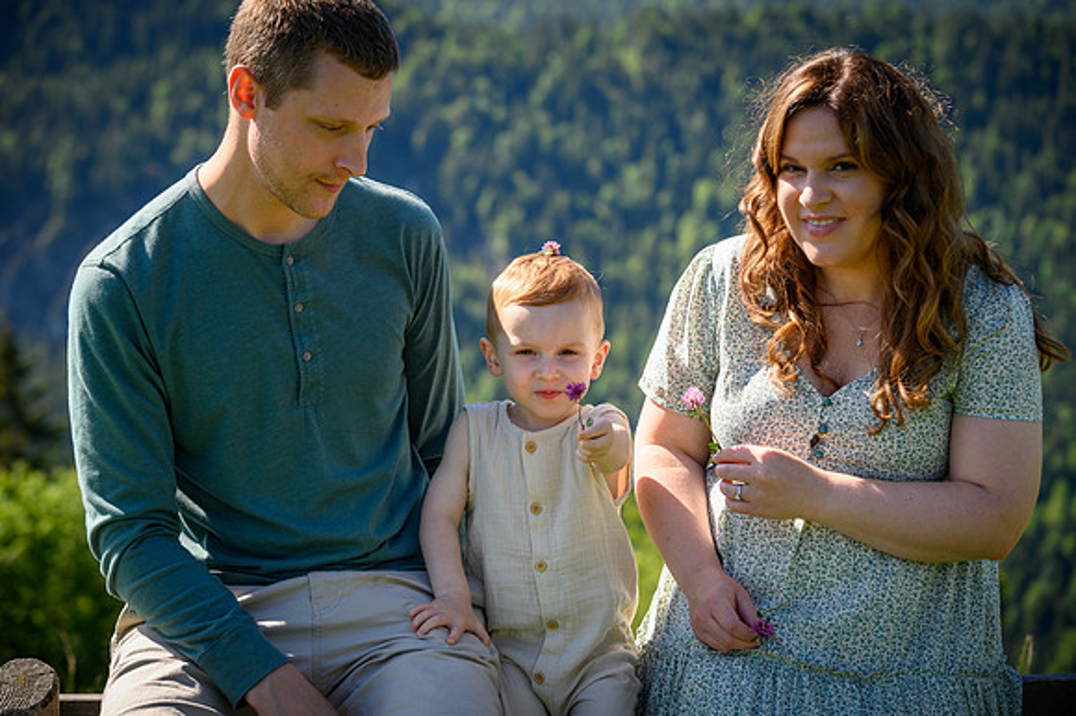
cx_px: 538
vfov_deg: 16.6
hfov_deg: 24.8
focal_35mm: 82
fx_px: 2449
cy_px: 358
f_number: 5
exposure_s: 1/400
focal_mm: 82
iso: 100
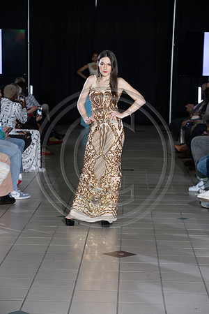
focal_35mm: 105
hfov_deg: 13.0
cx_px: 104
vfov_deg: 19.5
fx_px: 914
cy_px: 157
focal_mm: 105
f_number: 5.6
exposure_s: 1/160
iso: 1250
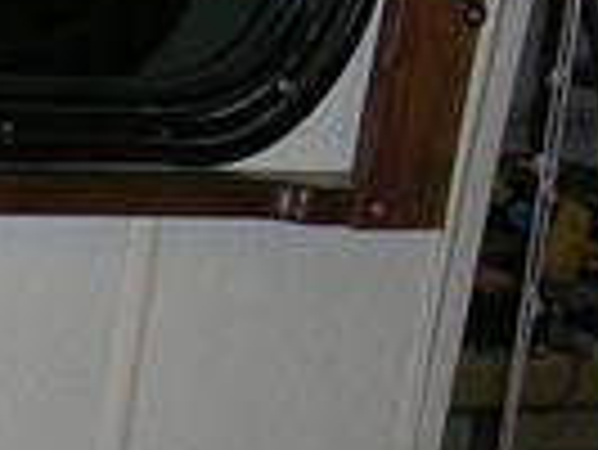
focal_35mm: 207
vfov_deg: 7.1
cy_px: 652
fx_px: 3579
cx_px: -319
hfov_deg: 9.3
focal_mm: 5.7
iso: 50
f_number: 2.9
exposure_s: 1/60.1
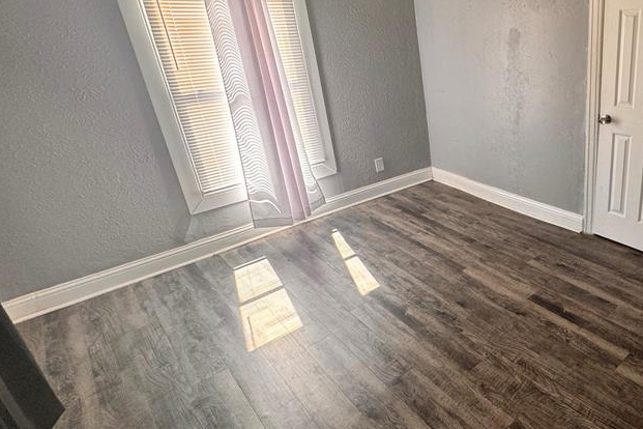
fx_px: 429
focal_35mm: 24
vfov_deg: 53.0
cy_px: 184
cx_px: 517
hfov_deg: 66.7
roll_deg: +1.5
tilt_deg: -20.6
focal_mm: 2.22
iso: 100
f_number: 2.2
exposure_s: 1/99
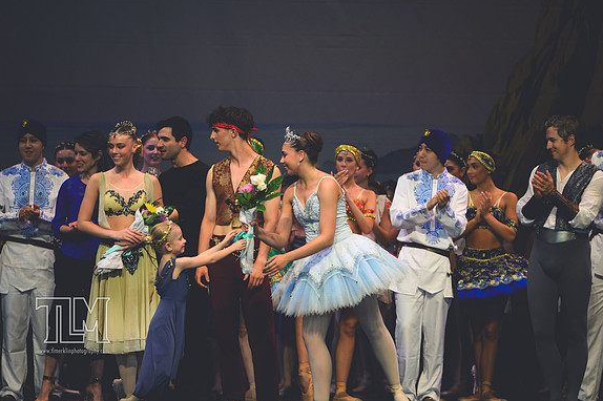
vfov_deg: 4.8
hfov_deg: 7.2
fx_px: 4821
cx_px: 302
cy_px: 199
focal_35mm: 288
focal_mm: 190
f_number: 2.8
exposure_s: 1/500
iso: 250
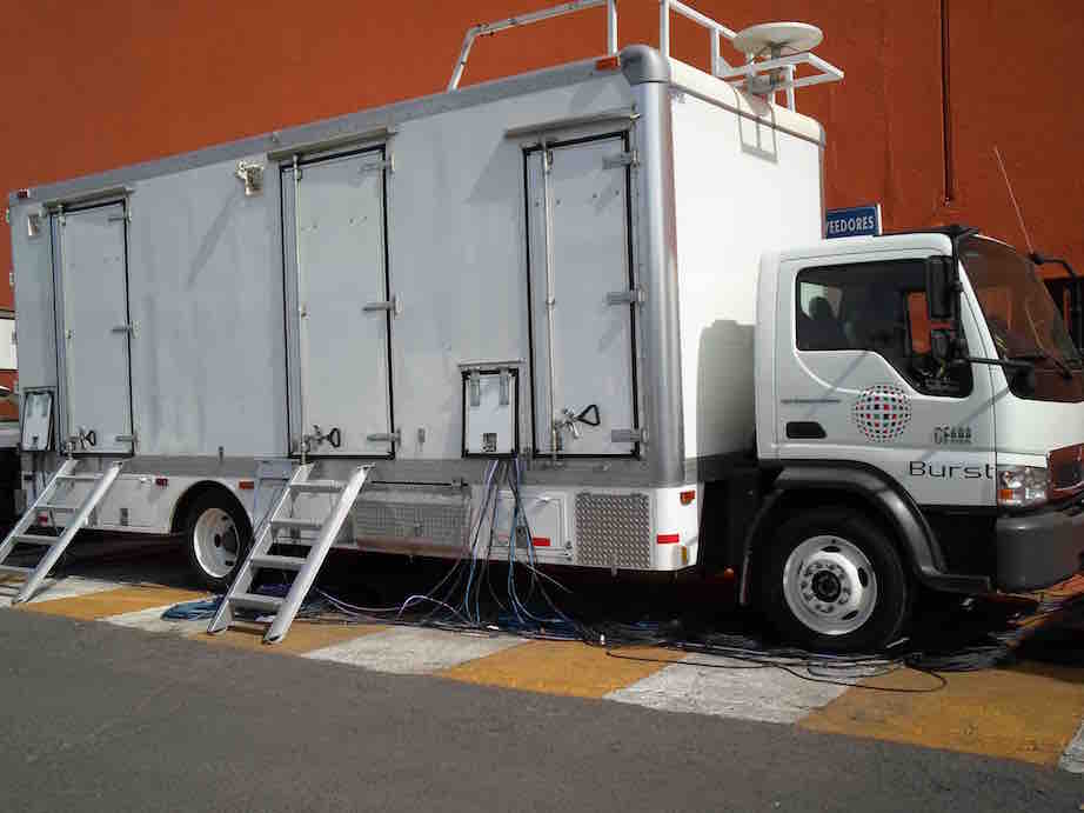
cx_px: 542
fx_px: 1127
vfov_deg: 39.6
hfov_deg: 51.4
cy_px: 406
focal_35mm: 36
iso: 80
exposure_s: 1/1000
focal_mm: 6.5
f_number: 3
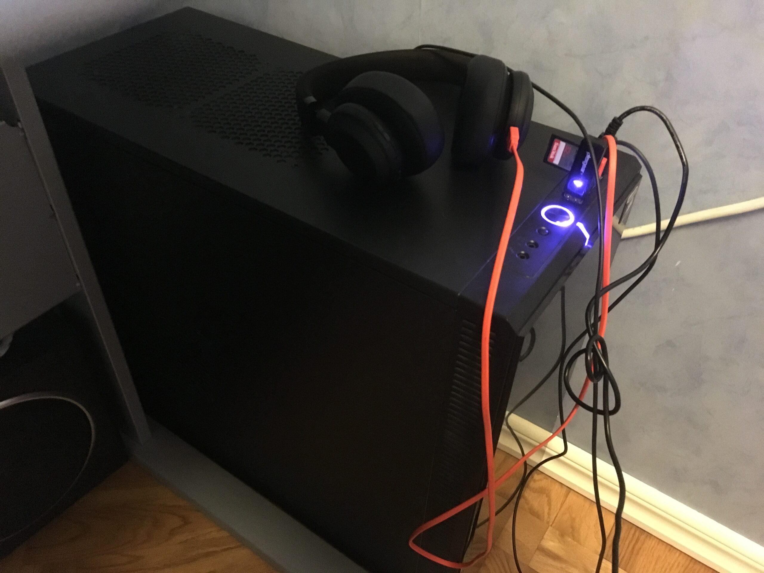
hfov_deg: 61.7
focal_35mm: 29
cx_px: 382
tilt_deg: -42.9
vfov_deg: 48.2
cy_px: 286
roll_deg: -3.7
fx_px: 640
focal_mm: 4.15
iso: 1000
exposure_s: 1/17
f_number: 2.2
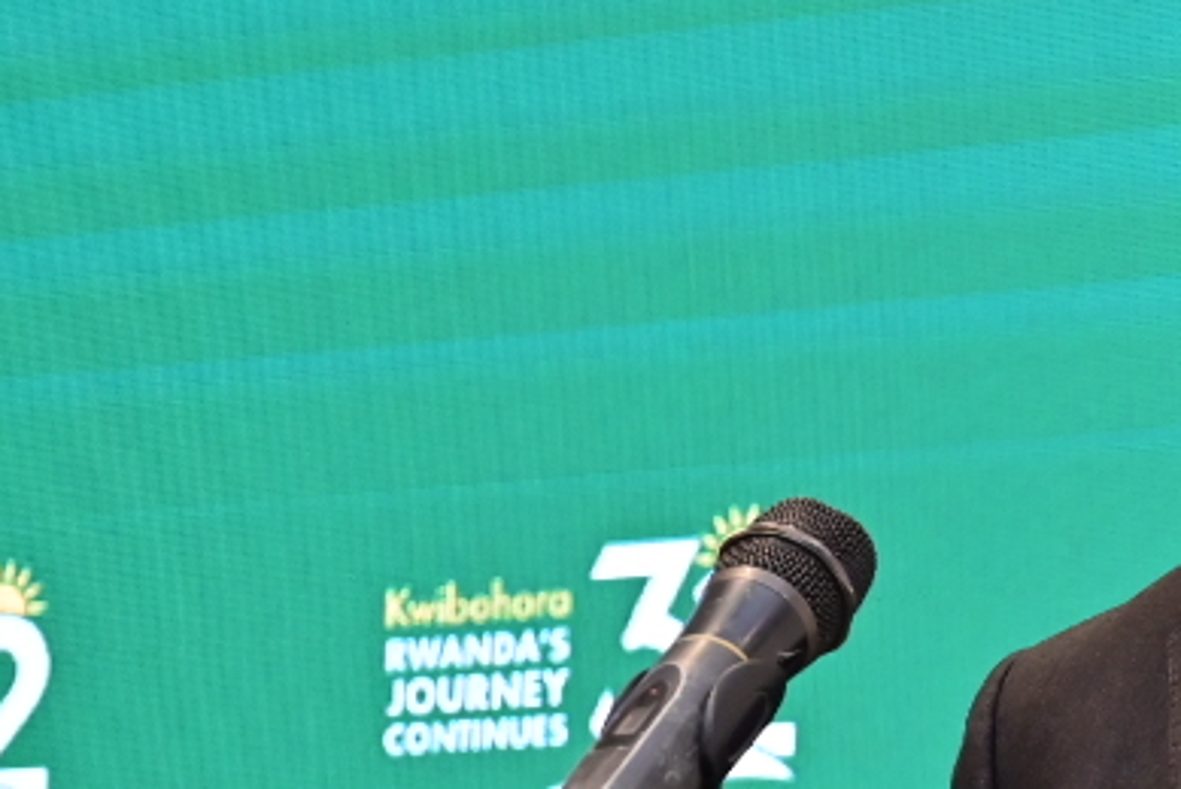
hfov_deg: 9.8
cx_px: 1315
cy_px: 1126
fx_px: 6828
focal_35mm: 208
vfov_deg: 6.5
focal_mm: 50
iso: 1600
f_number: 5
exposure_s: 1/160
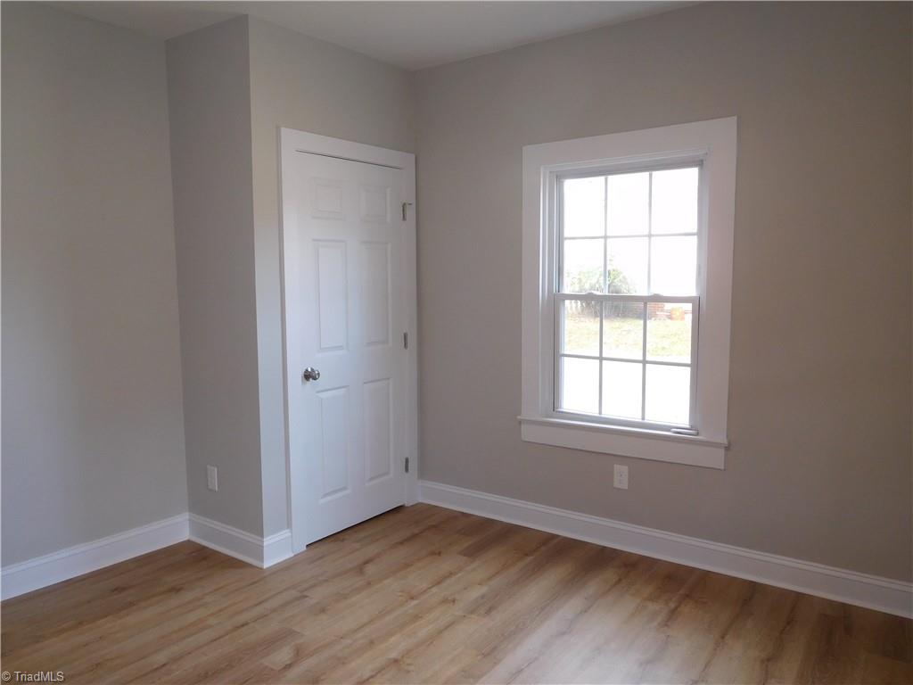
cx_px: 456
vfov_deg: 54.9
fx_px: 659
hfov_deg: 69.4
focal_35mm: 25
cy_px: 342
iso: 125
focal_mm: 4.5
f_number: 3.4
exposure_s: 1/30
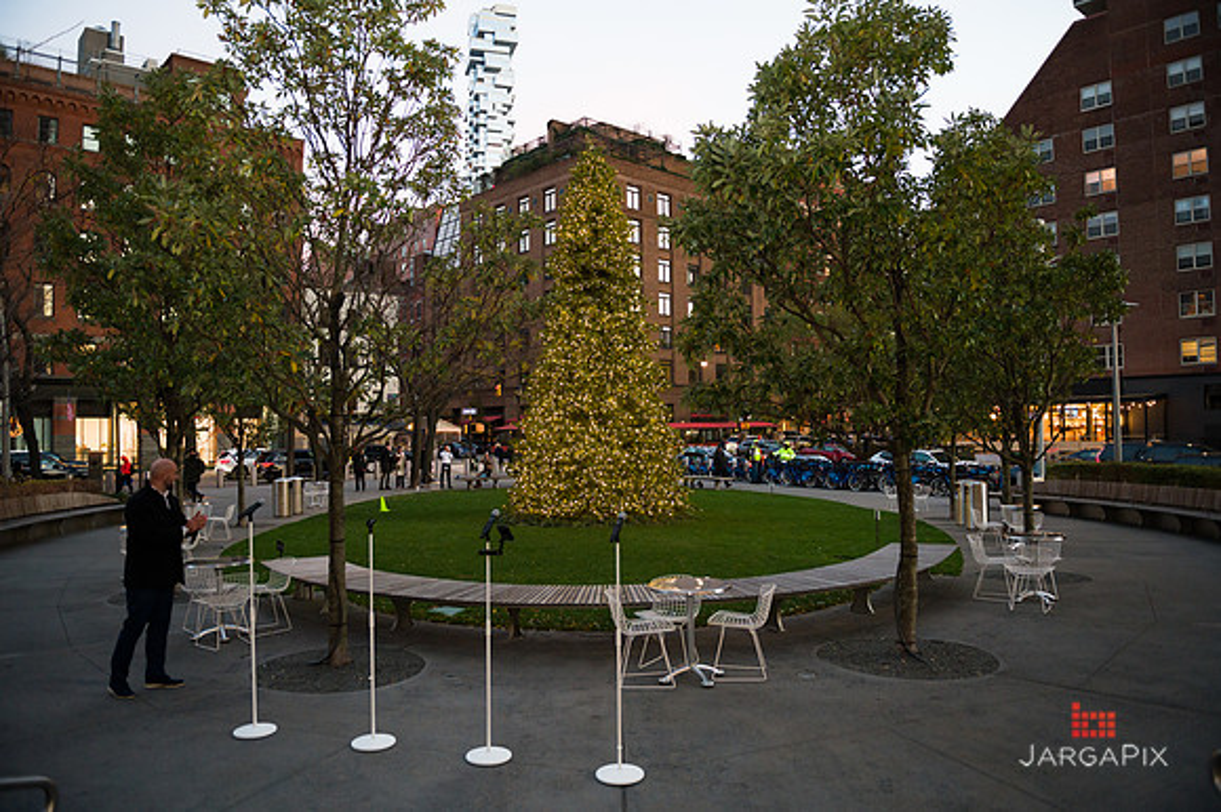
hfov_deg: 73.8
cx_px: 610
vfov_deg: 53.1
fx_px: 814
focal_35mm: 24
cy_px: 406
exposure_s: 1/200
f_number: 4
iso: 1600
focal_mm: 24
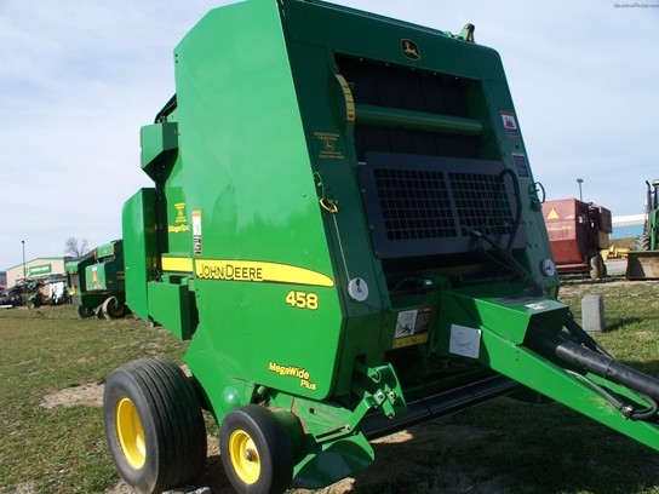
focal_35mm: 36
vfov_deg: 39.7
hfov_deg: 51.4
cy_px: 247
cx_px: 330
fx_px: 685
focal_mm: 7.54
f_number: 5
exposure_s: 1/320
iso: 64
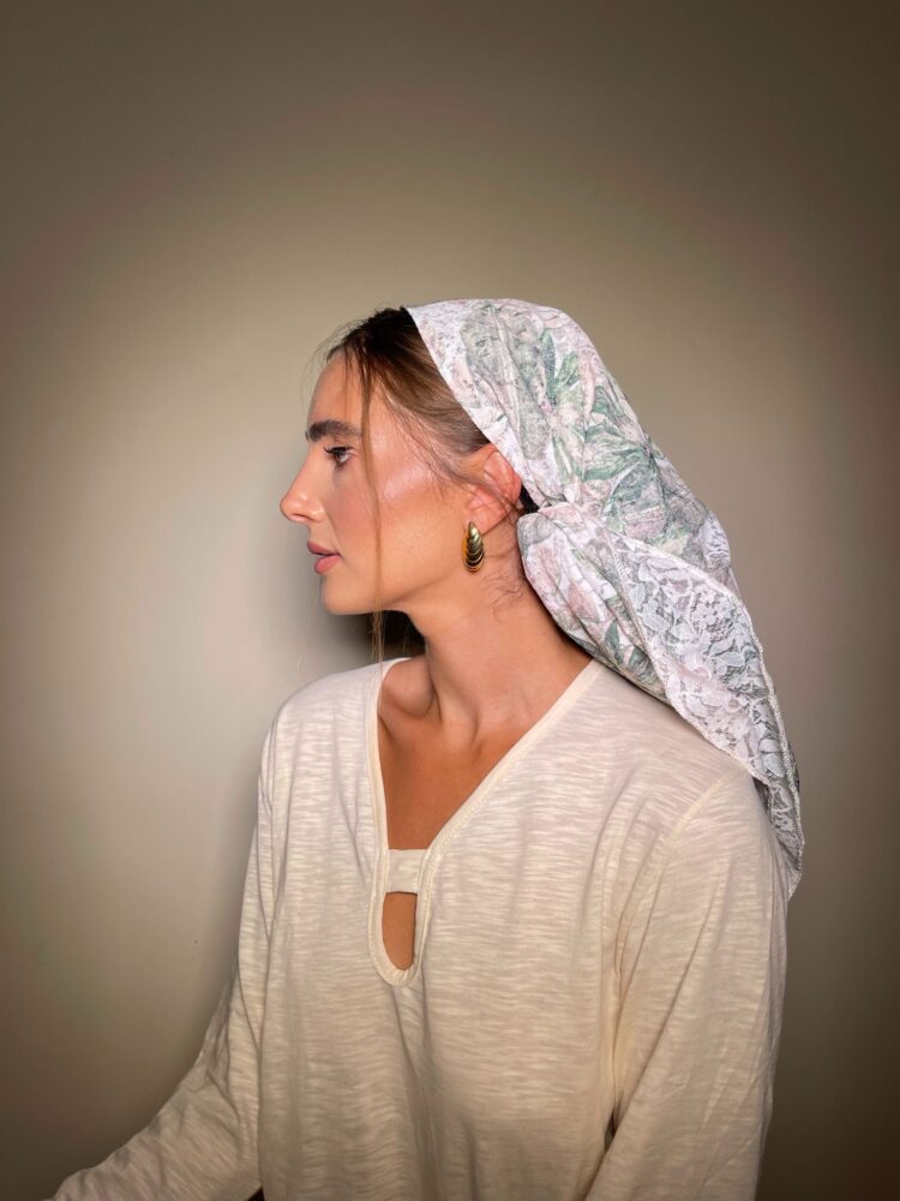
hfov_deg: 54.9
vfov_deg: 69.4
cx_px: 450
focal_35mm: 25
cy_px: 600
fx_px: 867
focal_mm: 5.1
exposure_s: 1/159
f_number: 1.6
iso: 32
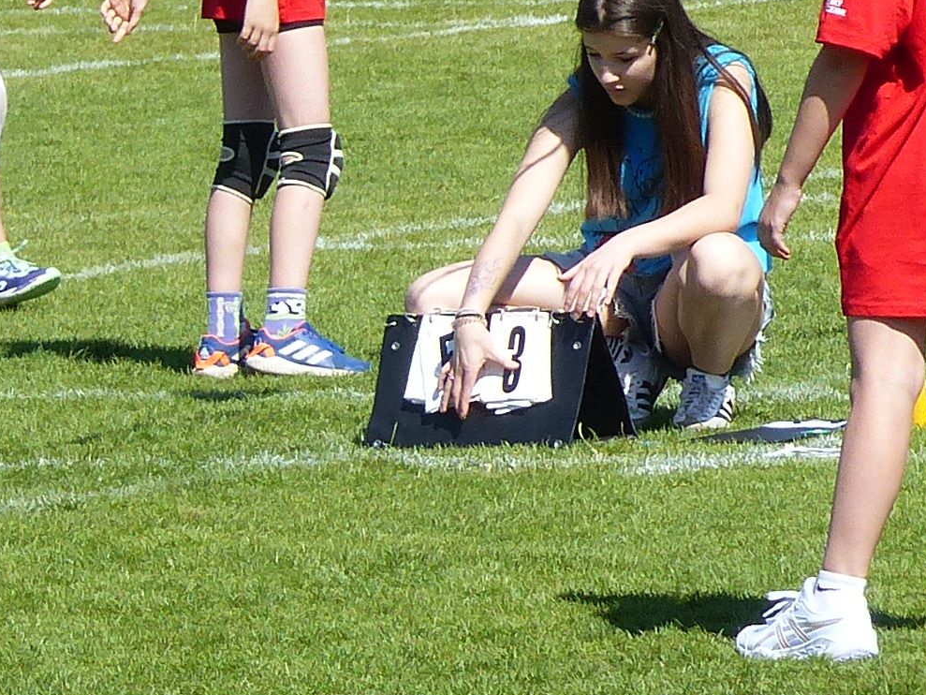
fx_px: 14608
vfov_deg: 2.7
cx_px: -545
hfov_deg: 3.6
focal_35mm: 546
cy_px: 136
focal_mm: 24.3
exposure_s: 1/800
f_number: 4
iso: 100
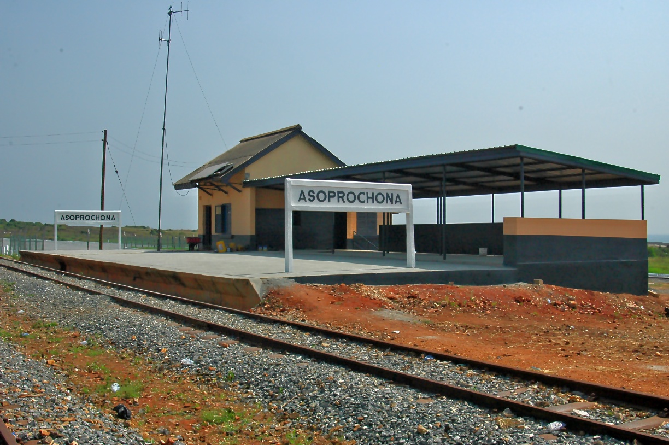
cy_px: 222
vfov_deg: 31.8
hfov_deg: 46.4
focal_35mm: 42
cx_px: 334
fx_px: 780
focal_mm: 28
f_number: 11
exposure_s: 1/500
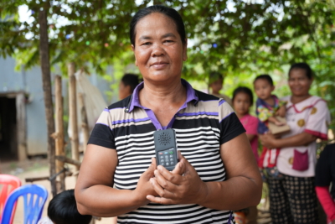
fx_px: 409
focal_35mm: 44
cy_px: 112
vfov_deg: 30.6
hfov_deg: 44.6
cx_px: 168
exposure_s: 1/500
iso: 200
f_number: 2.8
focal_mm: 43.9
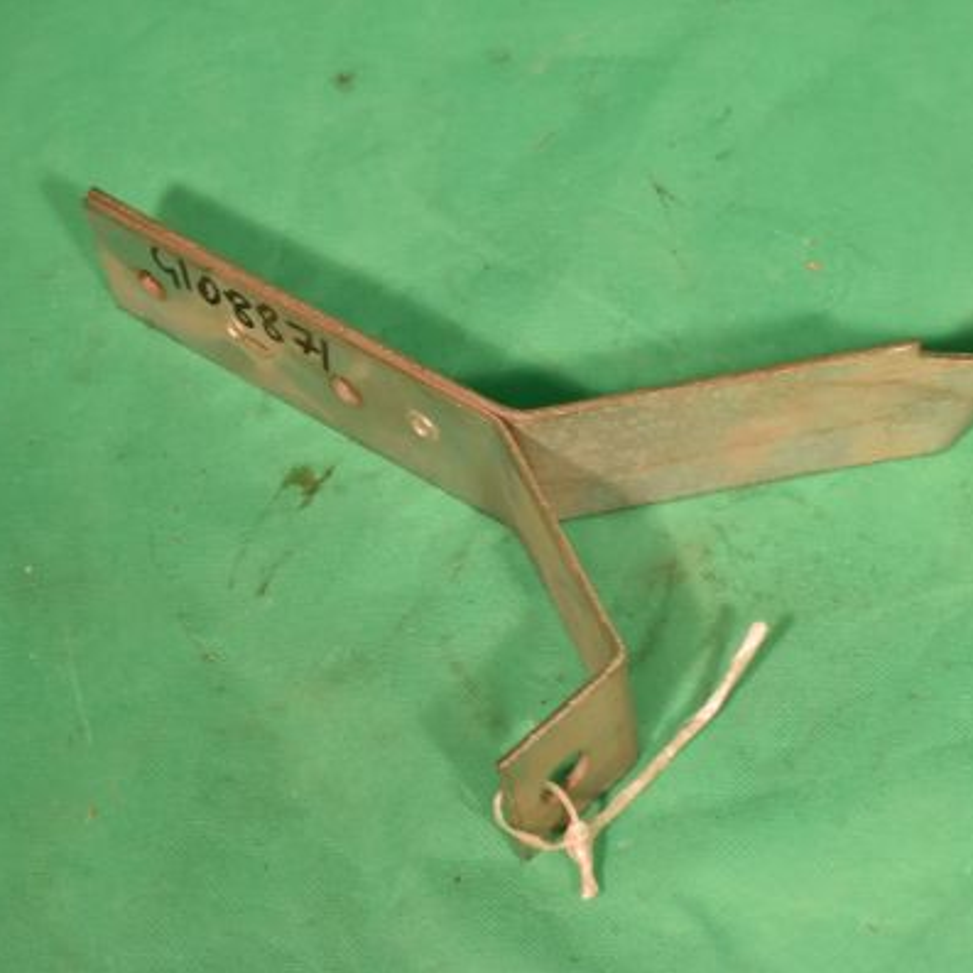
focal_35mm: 77
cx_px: 549
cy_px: 485
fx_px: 2449
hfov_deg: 22.5
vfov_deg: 22.5
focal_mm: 40
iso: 1100
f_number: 16
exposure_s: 1/60
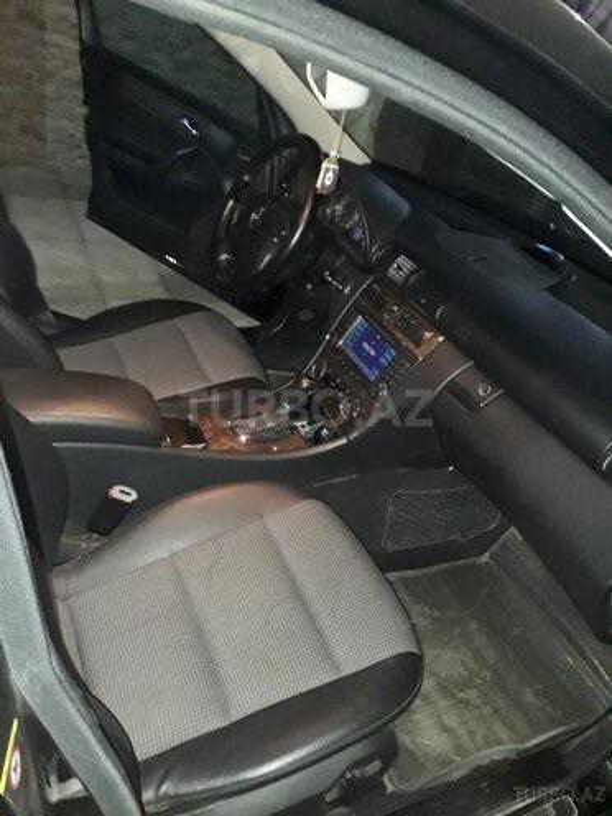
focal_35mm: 27
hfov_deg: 51.4
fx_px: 636
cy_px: 408
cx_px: 306
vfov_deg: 65.3
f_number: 1.9
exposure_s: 1/17
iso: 400
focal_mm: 3.6
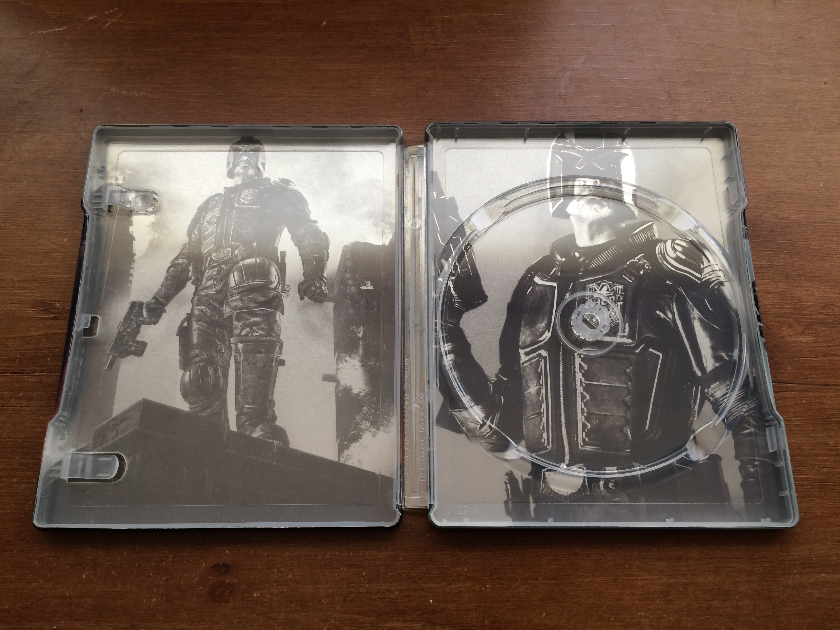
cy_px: 315
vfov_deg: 48.2
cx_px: 420
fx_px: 704
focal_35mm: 29
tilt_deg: -72.2
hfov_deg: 61.7
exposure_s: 1/40
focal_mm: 4.15
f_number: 2.2
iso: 40
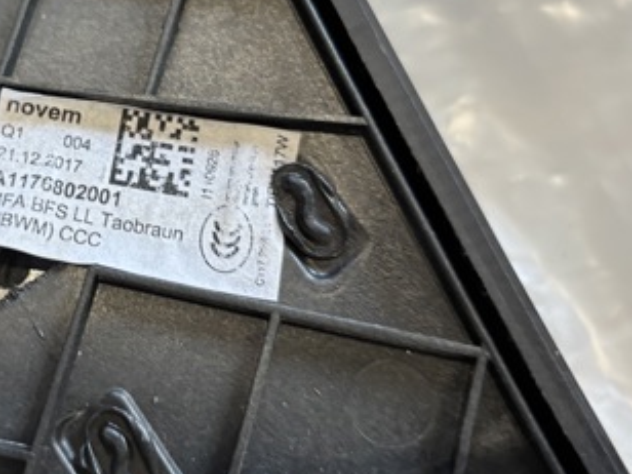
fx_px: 986
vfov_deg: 26.8
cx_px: 92
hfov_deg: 34.0
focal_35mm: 54
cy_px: 142
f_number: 1.6
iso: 250
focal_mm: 5.96
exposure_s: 1/50
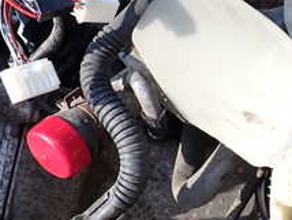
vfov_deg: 20.9
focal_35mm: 70
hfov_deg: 26.5
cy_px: 153
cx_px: 282
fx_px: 591
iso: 100
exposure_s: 1/500
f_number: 2.8
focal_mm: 4.5
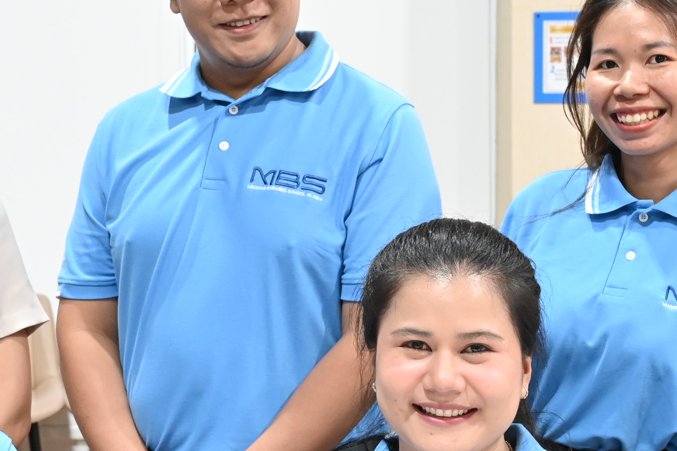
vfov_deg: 13.0
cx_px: 247
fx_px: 1974
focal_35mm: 105
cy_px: 294
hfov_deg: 19.4
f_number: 5.6
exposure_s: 1/125
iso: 3200
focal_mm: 36
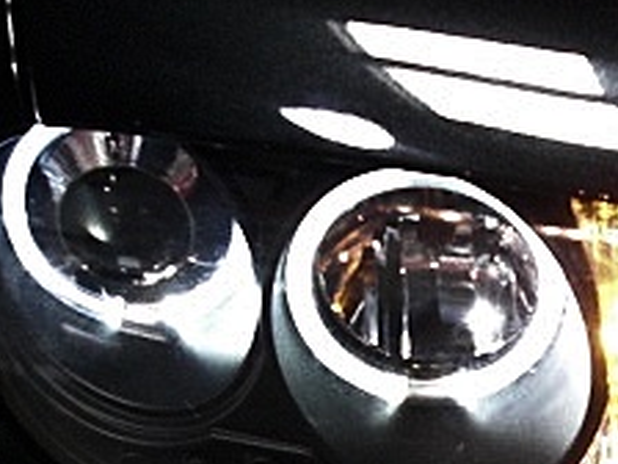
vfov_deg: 13.8
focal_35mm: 103
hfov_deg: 18.6
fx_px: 1839
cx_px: 607
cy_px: 597
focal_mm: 6.3
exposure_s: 1/25
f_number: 2.8
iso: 800
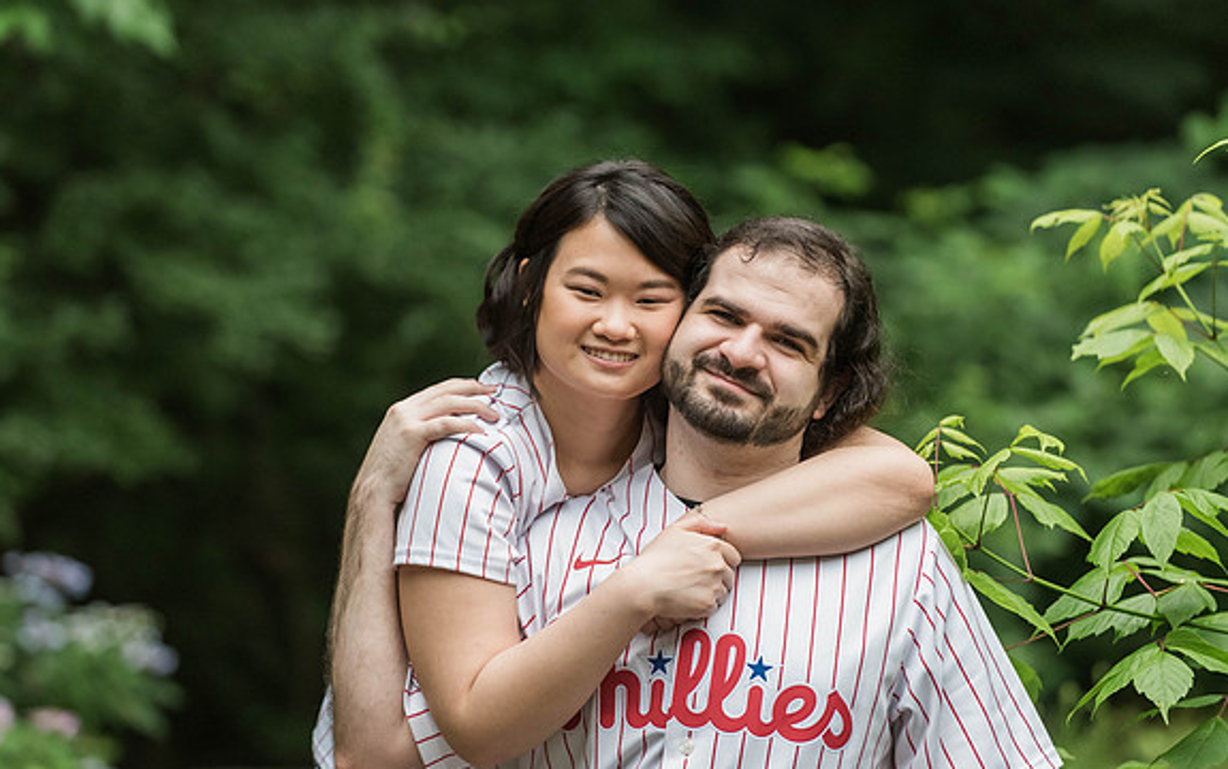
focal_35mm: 164
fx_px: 5491
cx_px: 612
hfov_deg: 12.8
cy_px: 381
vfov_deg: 8.0
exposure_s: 1/1250
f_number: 4
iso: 2000
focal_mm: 155
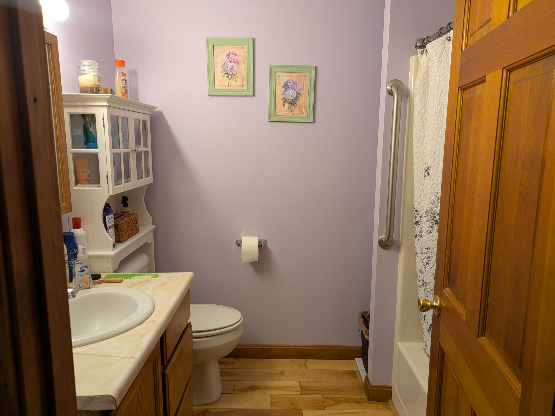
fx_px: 401
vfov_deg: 54.9
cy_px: 208
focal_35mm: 25
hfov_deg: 69.4
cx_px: 278
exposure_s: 1/24
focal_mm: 5.43
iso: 77
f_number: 1.89
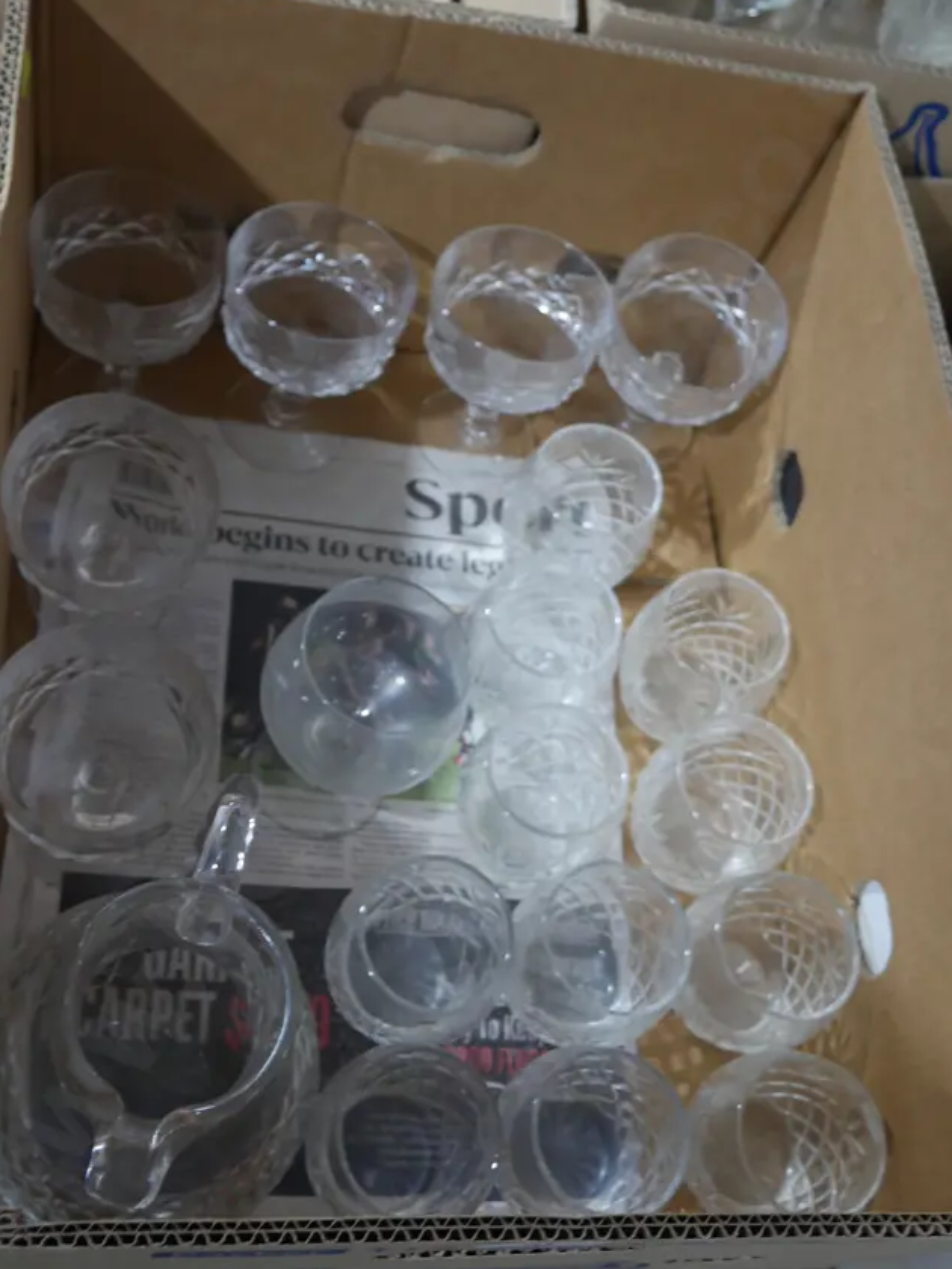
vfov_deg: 47.9
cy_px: 621
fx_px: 1430
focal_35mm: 39
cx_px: 440
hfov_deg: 36.8
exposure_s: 1/60
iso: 1250
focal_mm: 16
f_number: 3.6
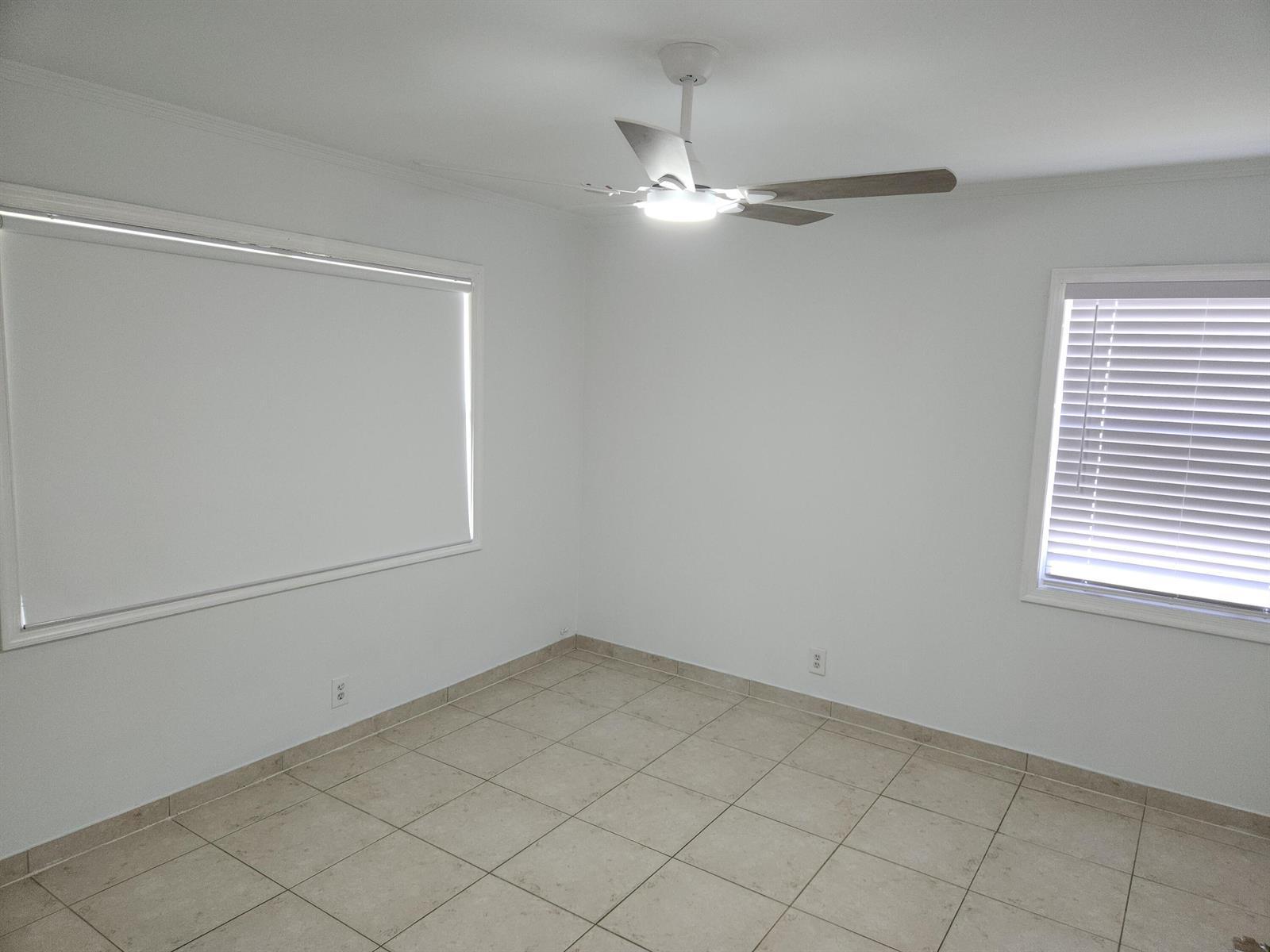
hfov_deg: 73.9
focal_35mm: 23
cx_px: 635
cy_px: 476
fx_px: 844
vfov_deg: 58.9
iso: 50
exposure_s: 1/60
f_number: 1.8
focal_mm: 5.4
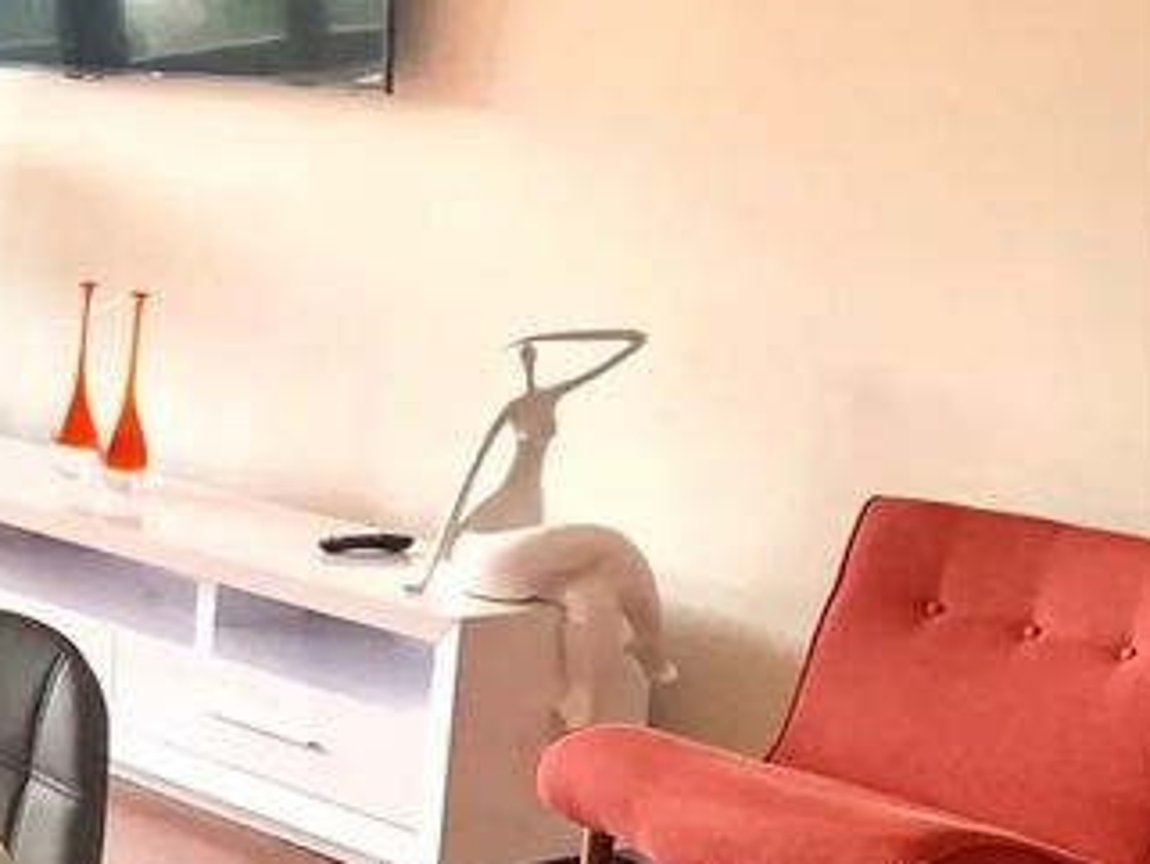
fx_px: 2758
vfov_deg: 17.8
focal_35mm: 83
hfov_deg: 19.8
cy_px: 373
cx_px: -666
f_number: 1.8
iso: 40
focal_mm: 4.25
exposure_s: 1/121
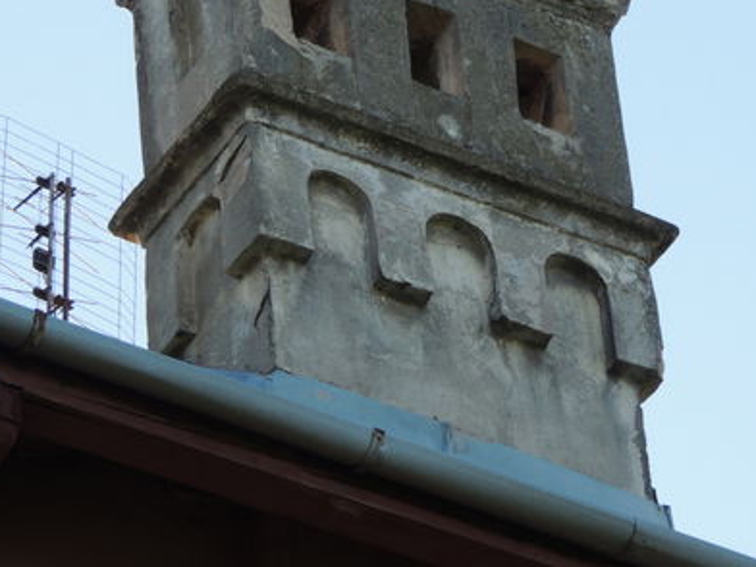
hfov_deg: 6.6
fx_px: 6596
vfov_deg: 4.9
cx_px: 472
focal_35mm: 302
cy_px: 120
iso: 100
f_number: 4.6
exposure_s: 1/160
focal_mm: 33
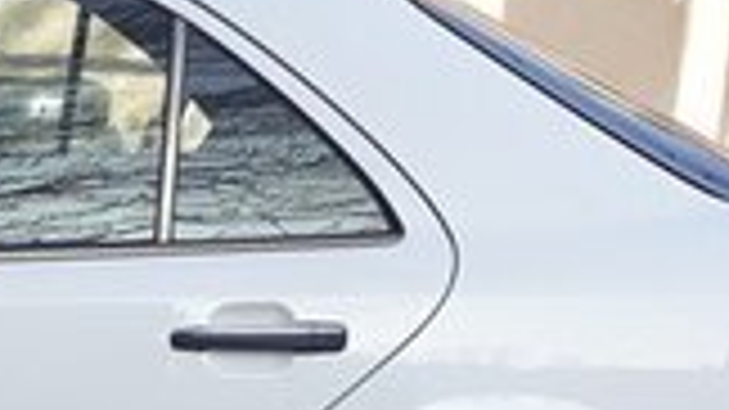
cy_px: 687
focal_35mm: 120
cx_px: -310
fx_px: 2319
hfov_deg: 16.5
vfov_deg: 9.7
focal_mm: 3.6
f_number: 1.9
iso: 40
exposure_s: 1/424
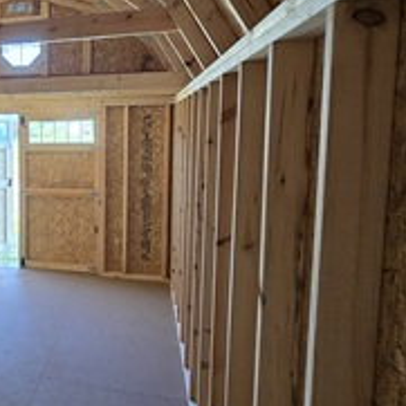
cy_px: 170
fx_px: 438
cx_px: -29
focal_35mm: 33
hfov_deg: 41.0
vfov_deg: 49.5
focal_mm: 2.2
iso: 320
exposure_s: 1/60
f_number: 2.2
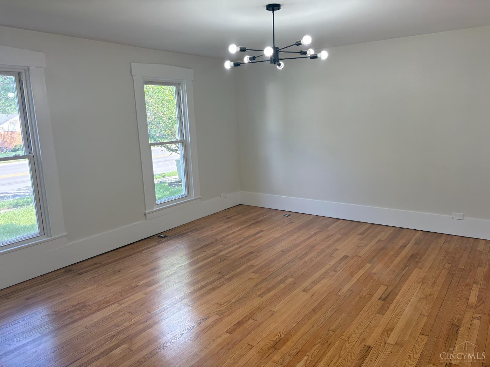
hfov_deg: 67.3
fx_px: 368
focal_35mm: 26
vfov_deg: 53.1
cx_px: 245
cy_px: 184
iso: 100
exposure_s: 1/240
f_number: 1.6
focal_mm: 5.96
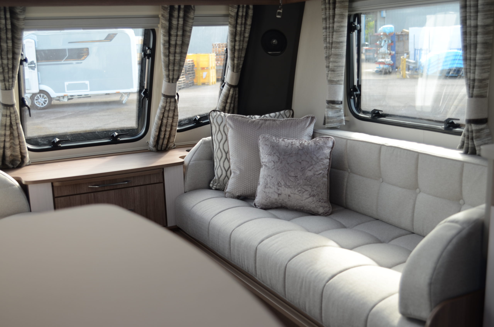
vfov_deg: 32.9
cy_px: 164
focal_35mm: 40
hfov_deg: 48.0
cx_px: 247
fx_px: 555
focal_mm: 27
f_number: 3.2
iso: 100
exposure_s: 1/40
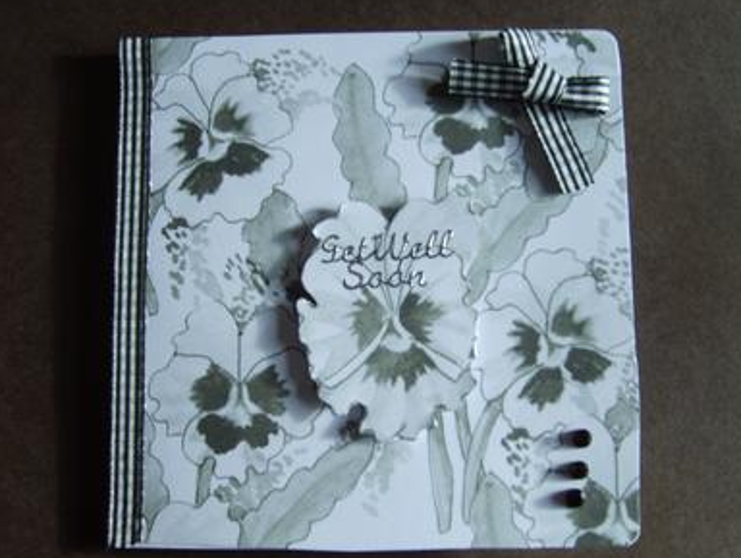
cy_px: 307
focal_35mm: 41
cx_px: 365
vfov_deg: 35.2
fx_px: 879
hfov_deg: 45.7
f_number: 2.8
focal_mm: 5.8
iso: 50
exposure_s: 1/60
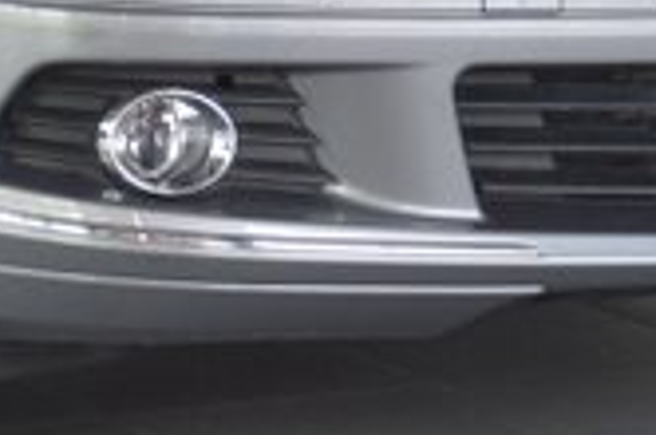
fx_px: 5274
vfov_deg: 4.7
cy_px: -170
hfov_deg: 7.1
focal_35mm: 290
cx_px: 158
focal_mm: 40
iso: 400
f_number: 4.5
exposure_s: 1/80
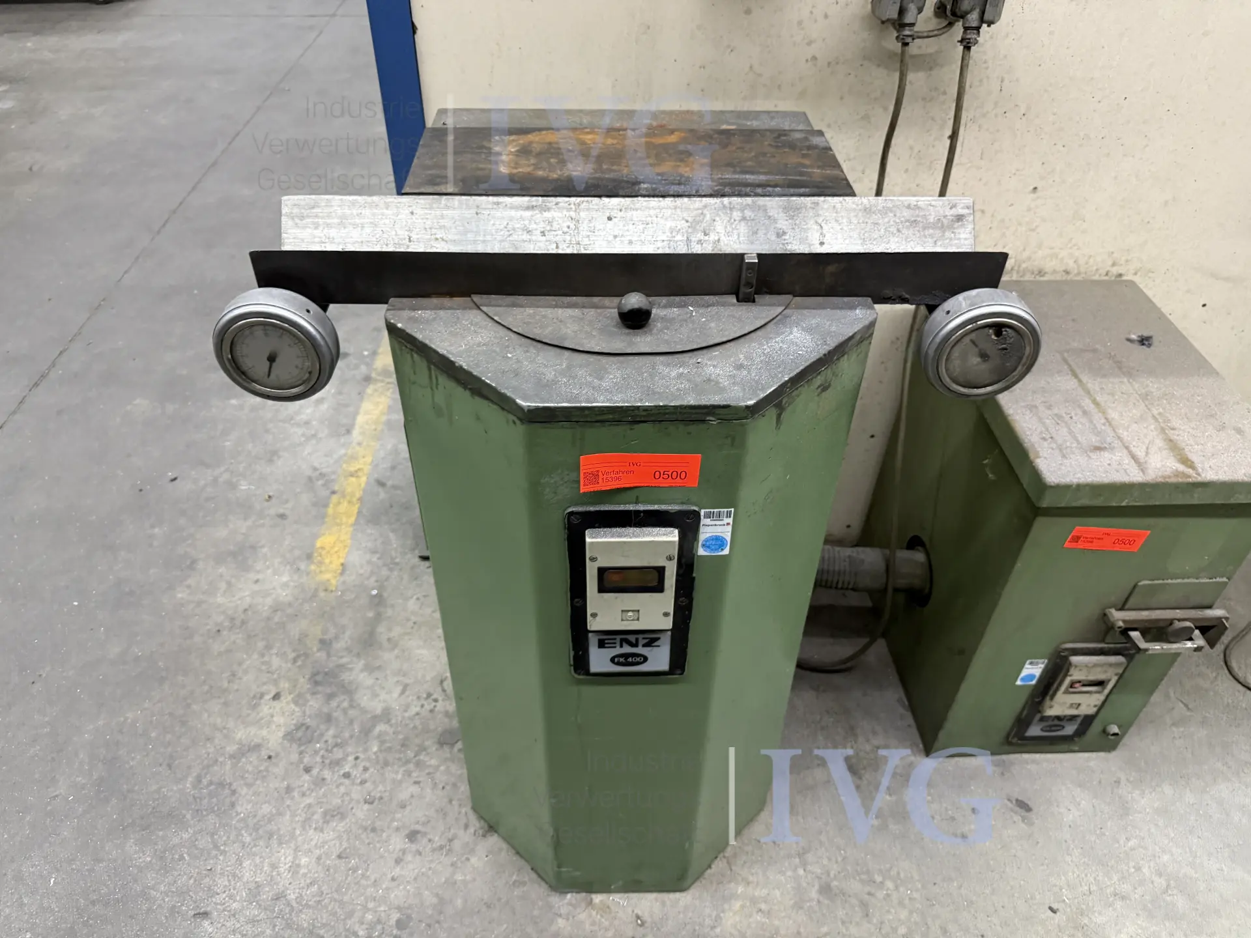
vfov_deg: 56.8
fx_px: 867
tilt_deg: -39.5
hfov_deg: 71.6
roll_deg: -2.0
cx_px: 626
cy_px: 469
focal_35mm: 24
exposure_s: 1/50
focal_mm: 6.76
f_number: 1.78
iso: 320
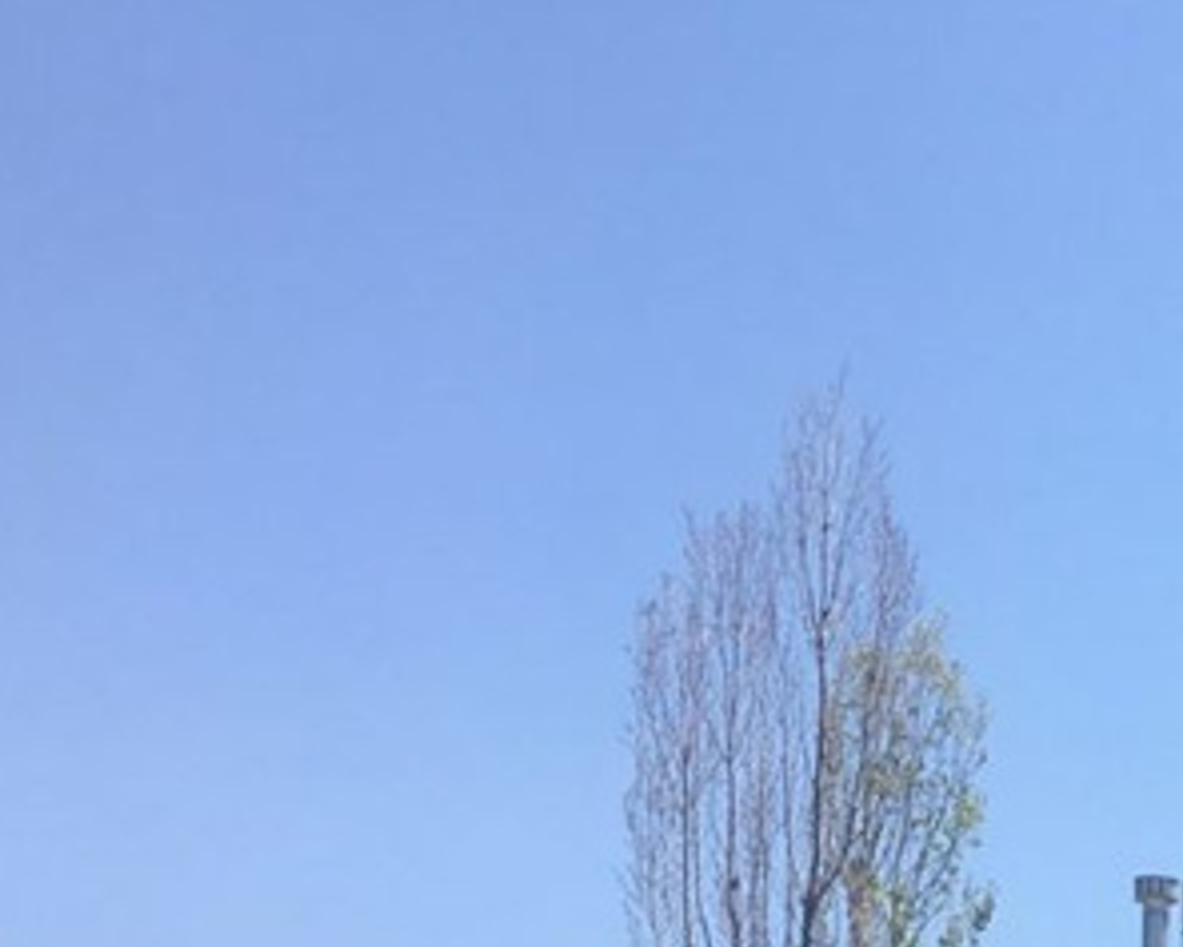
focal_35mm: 98
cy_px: 1522
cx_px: 1655
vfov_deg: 14.4
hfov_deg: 17.9
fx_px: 3432
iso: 25
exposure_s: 1/1350
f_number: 2.2
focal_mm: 4.15
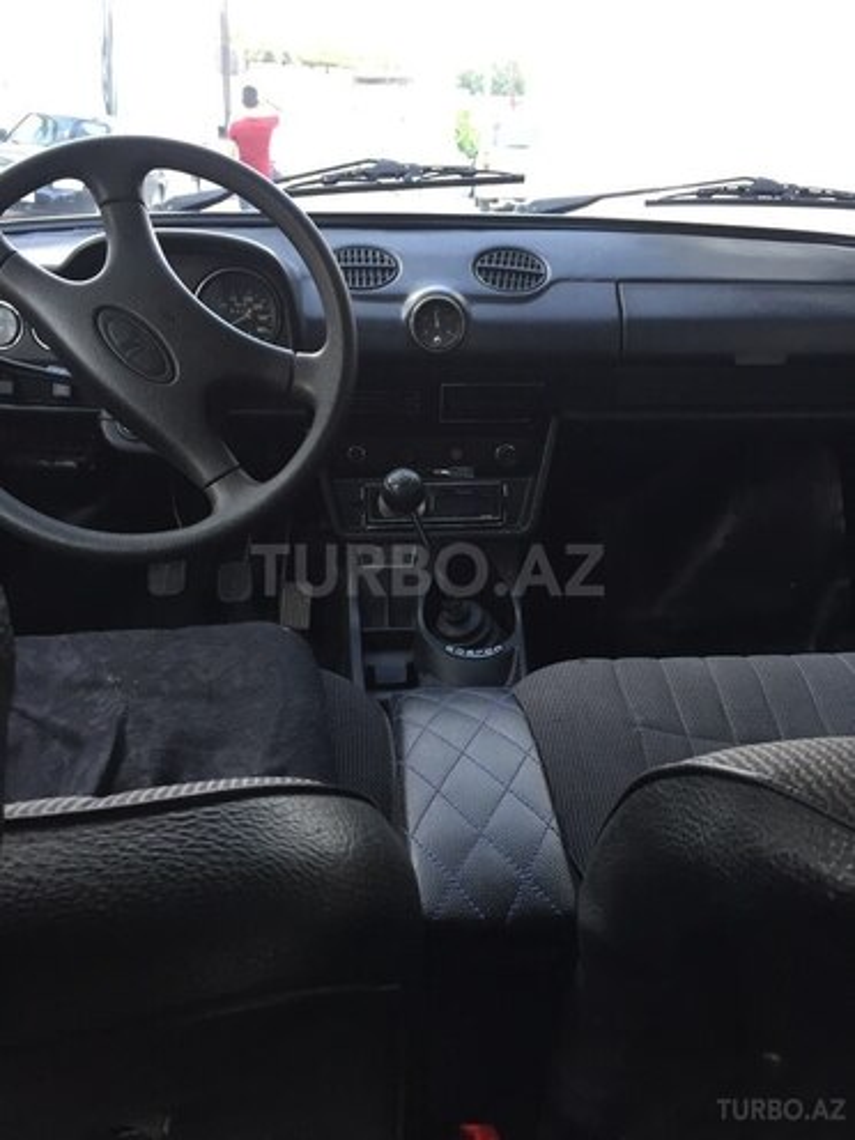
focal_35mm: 29
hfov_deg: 48.2
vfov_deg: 61.7
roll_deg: -0.1
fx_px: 955
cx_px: 428
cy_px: 570
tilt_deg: -24.6
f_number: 2.2
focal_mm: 4.15
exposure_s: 1/33
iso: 100
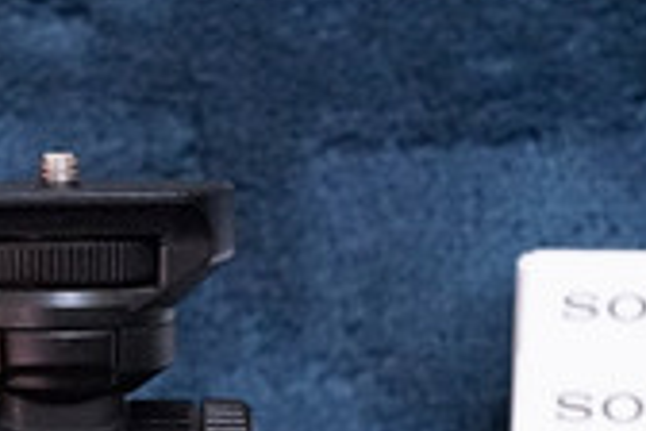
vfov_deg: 8.9
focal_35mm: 150
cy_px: 650
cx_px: -12
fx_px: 2691
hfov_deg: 13.5
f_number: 5.6
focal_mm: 35
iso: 6400
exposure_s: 1/40
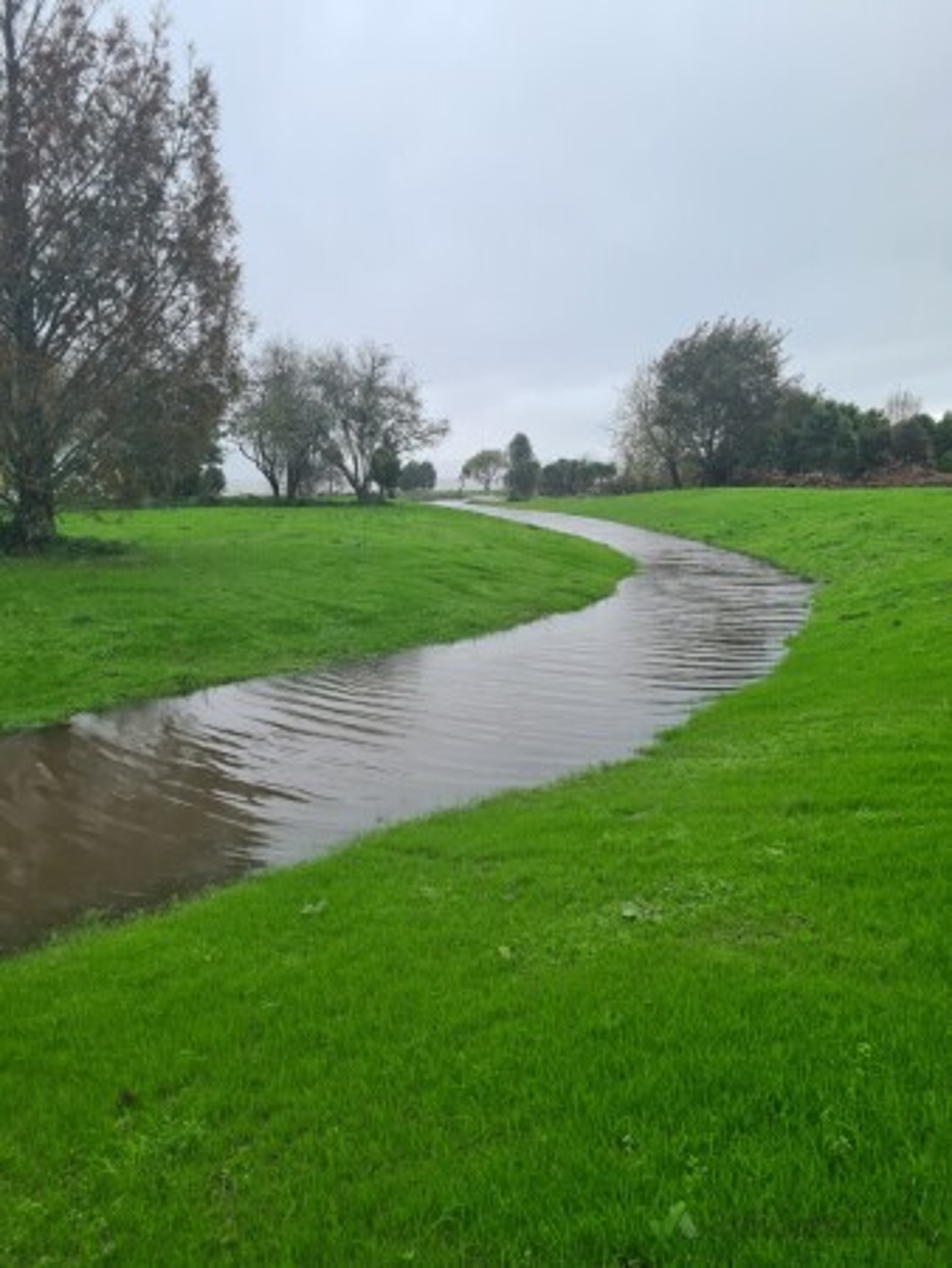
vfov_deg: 67.3
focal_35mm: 26
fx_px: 952
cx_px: 476
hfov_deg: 53.1
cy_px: 634
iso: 50
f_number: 1.8
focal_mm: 5.4
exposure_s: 1/774
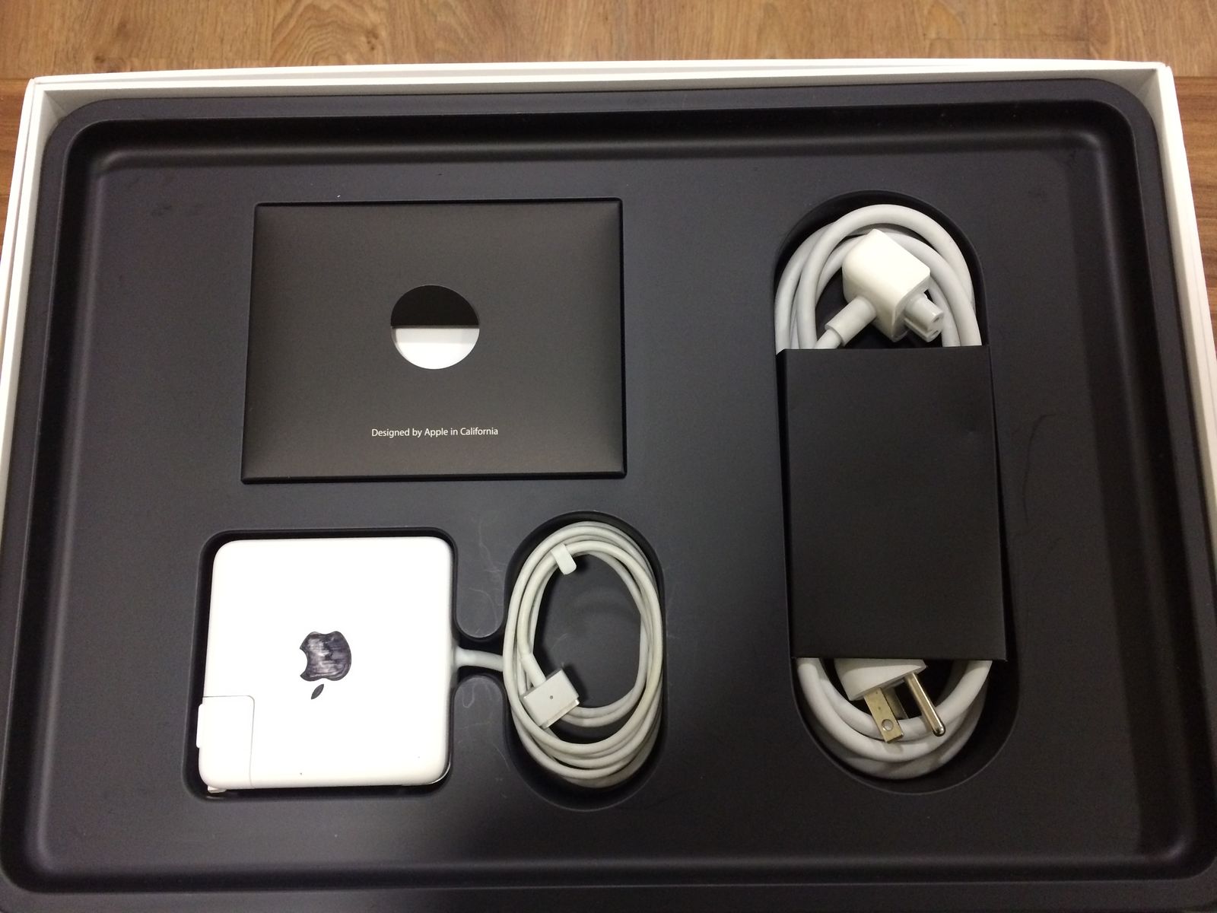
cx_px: 608
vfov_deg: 48.2
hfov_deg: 61.7
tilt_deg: -77.7
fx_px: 1020
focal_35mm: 29
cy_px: 456
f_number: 2.2
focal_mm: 4.15
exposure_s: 1/33
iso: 320
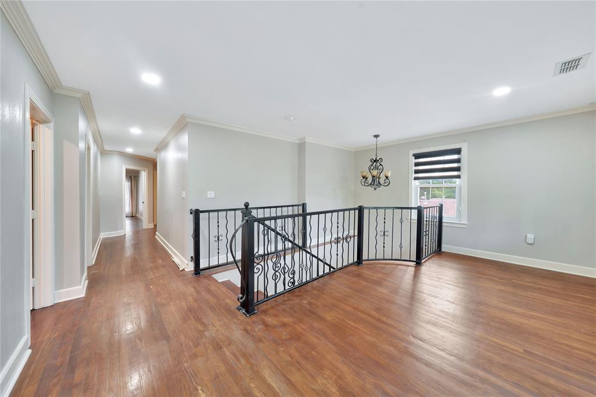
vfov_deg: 90.0
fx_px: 199
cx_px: 298
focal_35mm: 12
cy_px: 198
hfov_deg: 112.6
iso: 500
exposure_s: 1/8
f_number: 9
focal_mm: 12
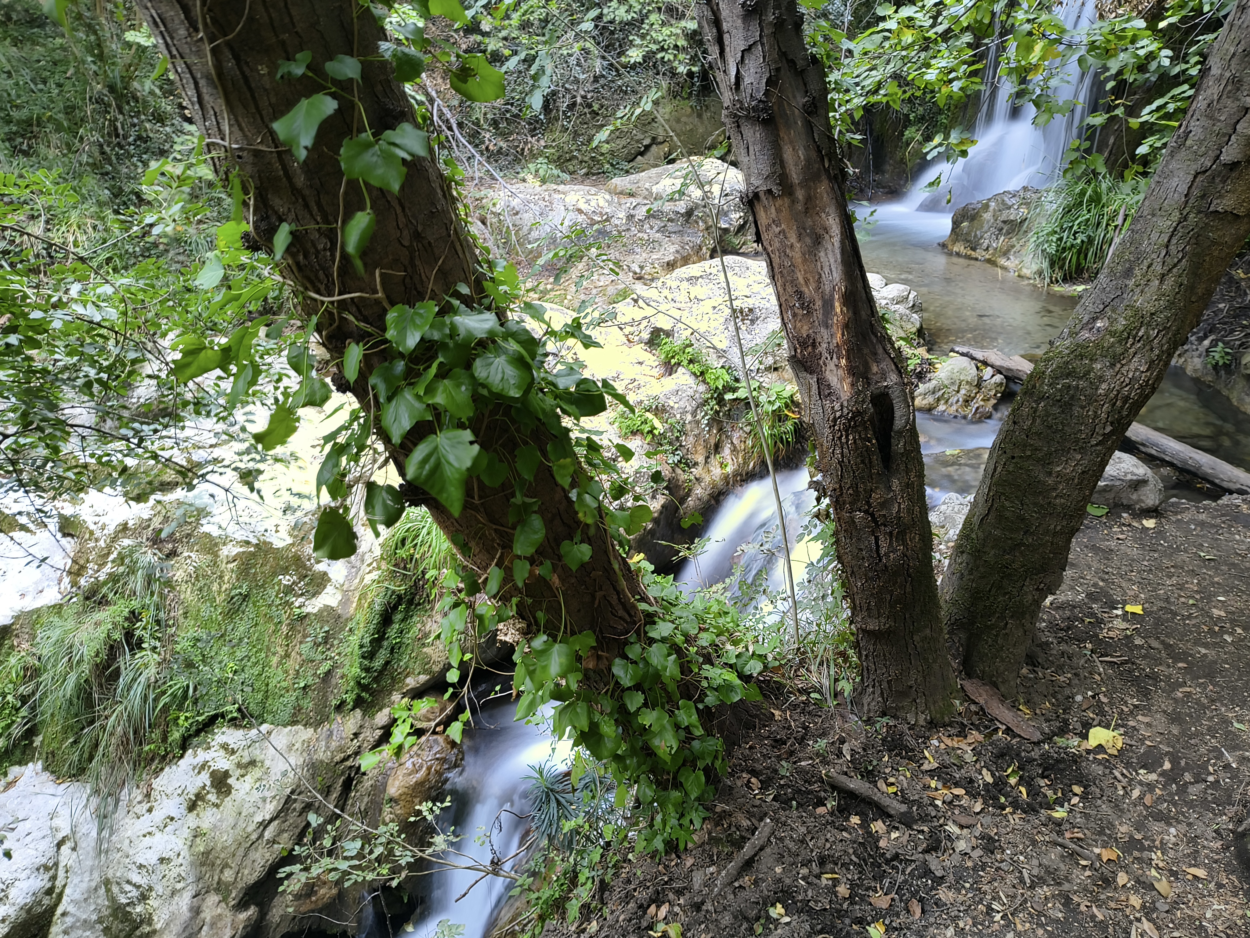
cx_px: 625
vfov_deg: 56.8
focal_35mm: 24
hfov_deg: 71.6
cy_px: 469
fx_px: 867
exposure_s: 6
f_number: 1.8
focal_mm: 5.56
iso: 628
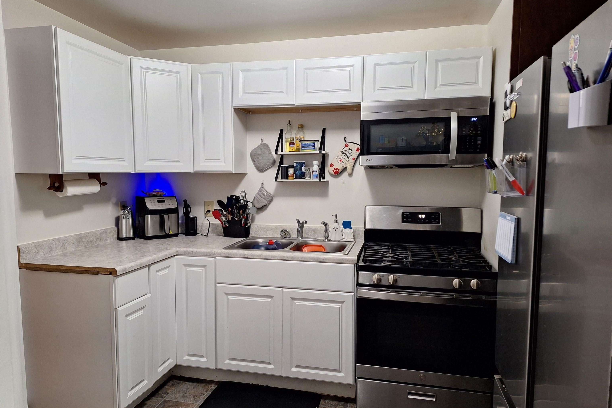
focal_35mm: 24
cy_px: 221
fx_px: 408
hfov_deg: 73.7
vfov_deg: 53.1
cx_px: 306
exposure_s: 1/24
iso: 250
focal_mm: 5.54
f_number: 1.8
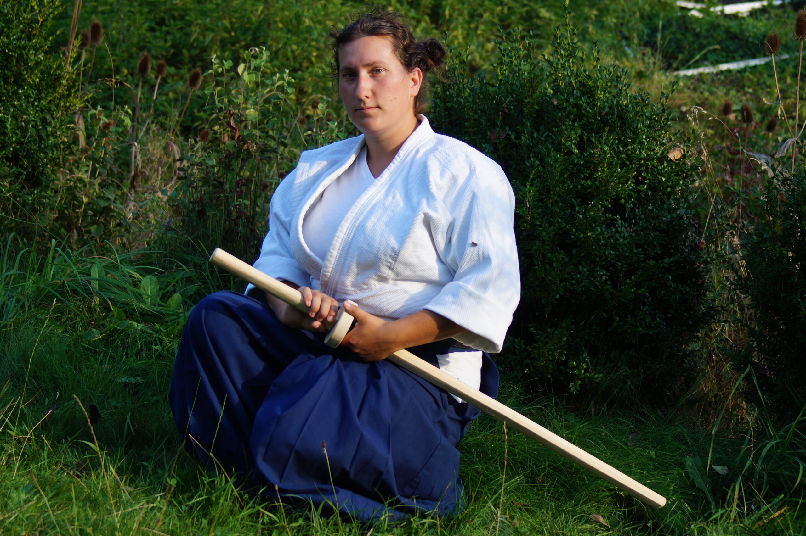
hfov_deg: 18.2
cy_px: 268
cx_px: 403
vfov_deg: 12.2
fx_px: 2517
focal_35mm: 112
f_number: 4.5
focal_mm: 75
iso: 100
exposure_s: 1/125
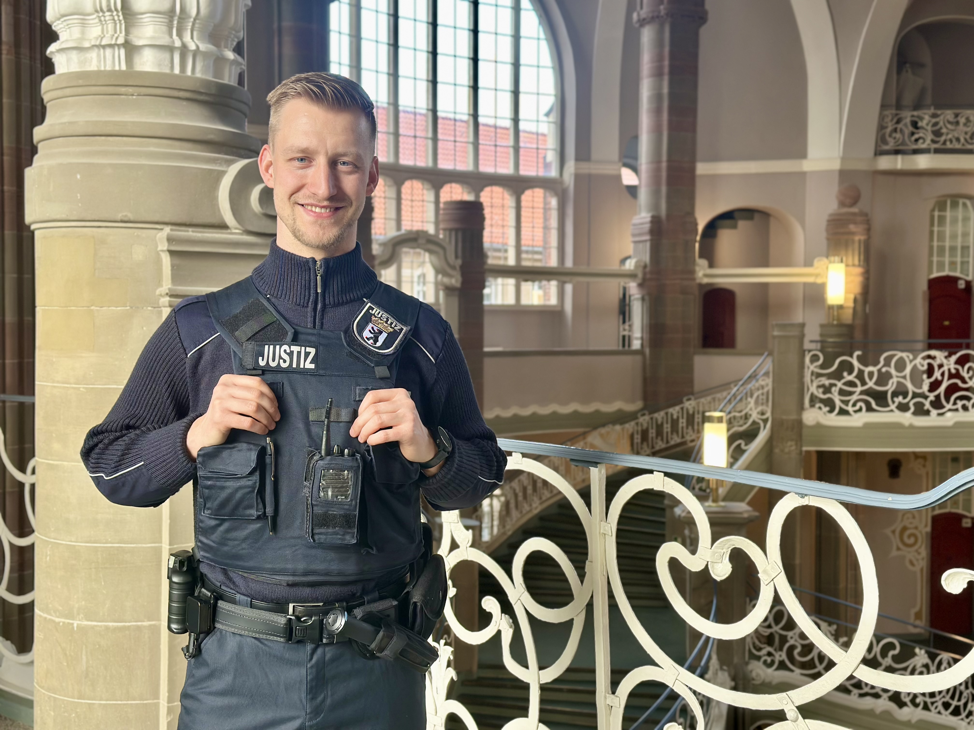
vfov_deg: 30.3
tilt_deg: -2.2
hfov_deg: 39.7
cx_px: 487
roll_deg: -0.7
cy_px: 365
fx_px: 1351
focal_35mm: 48
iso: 64
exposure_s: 1/130
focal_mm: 6.86
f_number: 1.78
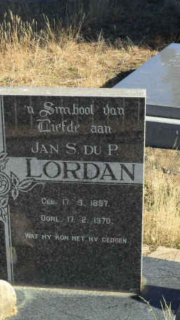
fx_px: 644
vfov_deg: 27.9
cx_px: 70
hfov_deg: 15.9
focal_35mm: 76
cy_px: 160
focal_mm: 9.3
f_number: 5
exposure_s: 1/250
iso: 100
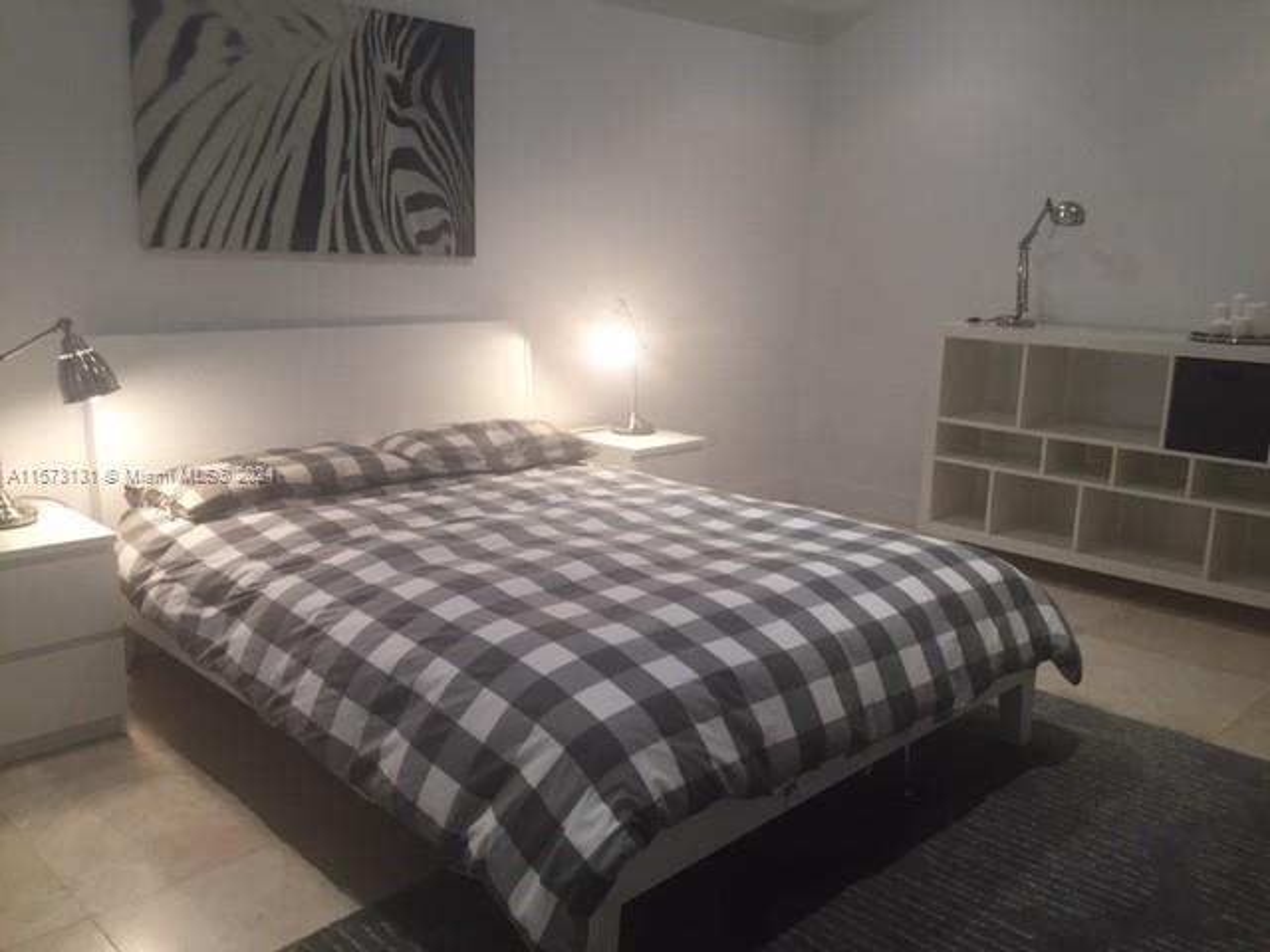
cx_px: 635
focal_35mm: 29
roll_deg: -2.2
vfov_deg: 48.2
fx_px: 1064
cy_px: 476
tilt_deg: -12.5
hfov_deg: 61.7
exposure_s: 1/33
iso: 125
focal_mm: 4.15
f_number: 2.2
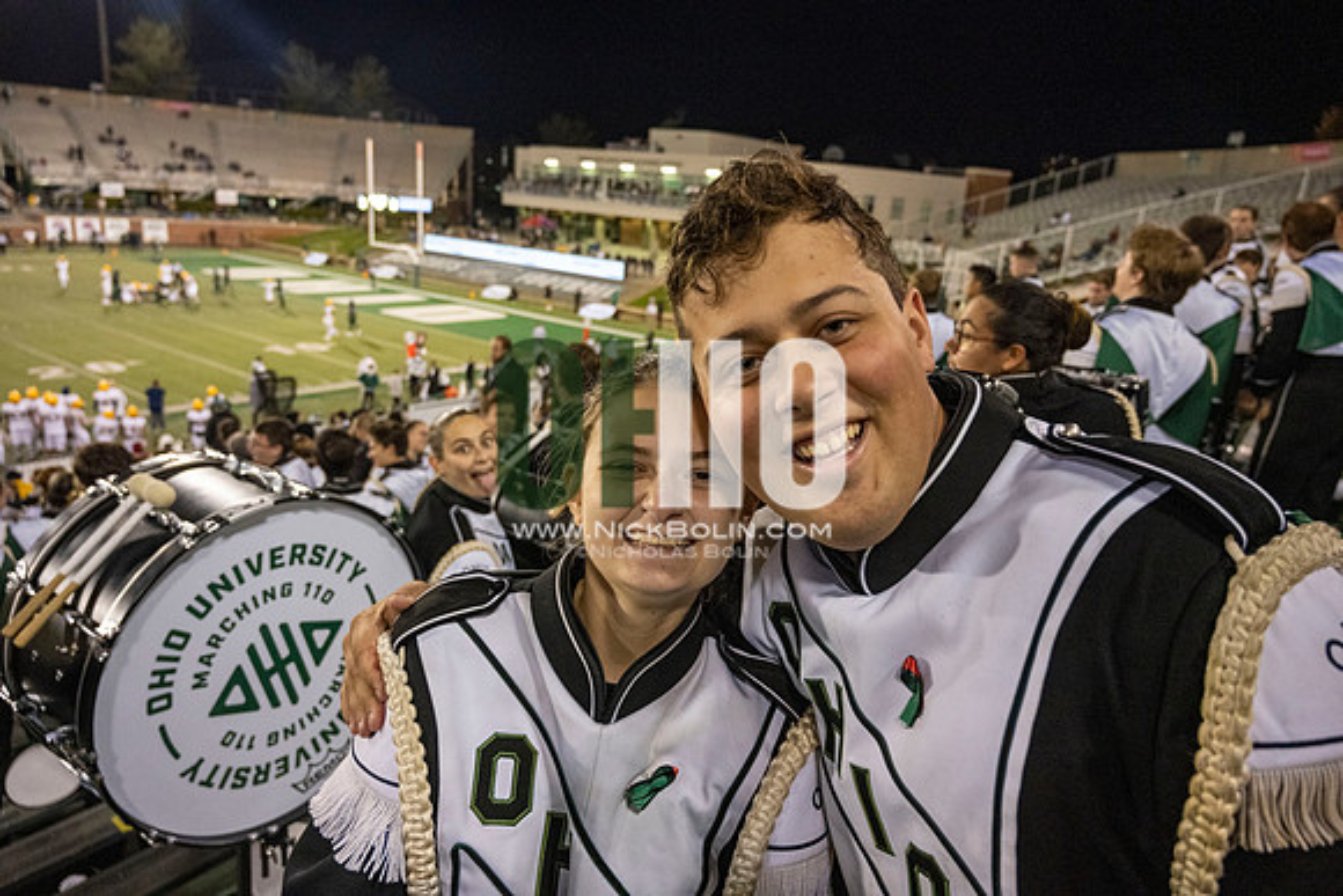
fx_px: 896
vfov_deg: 53.2
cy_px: 448
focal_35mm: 24
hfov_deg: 73.7
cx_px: 672
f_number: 4
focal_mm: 24
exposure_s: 1/500
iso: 3200
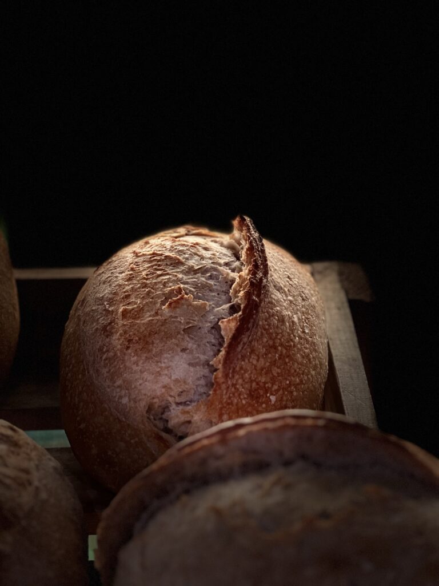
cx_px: 220
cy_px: 293
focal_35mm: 77
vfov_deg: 25.3
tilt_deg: -17.4
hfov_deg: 19.1
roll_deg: +0.2
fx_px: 1302
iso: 400
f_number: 2.8
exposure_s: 1/30
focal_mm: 9
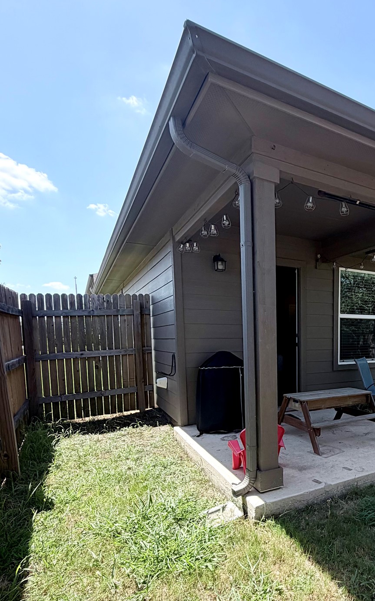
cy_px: 378
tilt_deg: -7.7
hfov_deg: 50.4
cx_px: 320
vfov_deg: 78.1
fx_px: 360
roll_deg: +0.1
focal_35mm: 22
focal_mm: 2.22
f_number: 2.2
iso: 32
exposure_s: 1/770
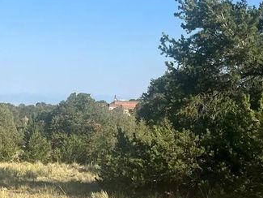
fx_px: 623
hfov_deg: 23.7
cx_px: 78
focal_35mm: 82
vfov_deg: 18.0
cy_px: 126
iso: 50
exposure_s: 1/3571
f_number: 1.5
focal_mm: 5.7
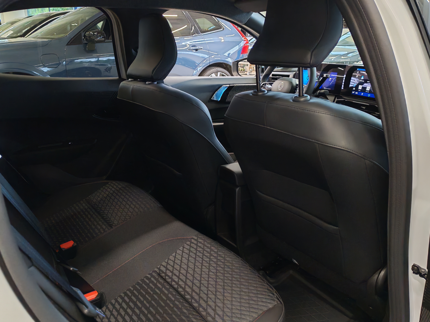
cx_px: 215
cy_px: 161
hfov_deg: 58.4
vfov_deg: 45.4
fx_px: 385
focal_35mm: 31
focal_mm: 6.12
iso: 1356
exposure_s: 1/100
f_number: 1.9
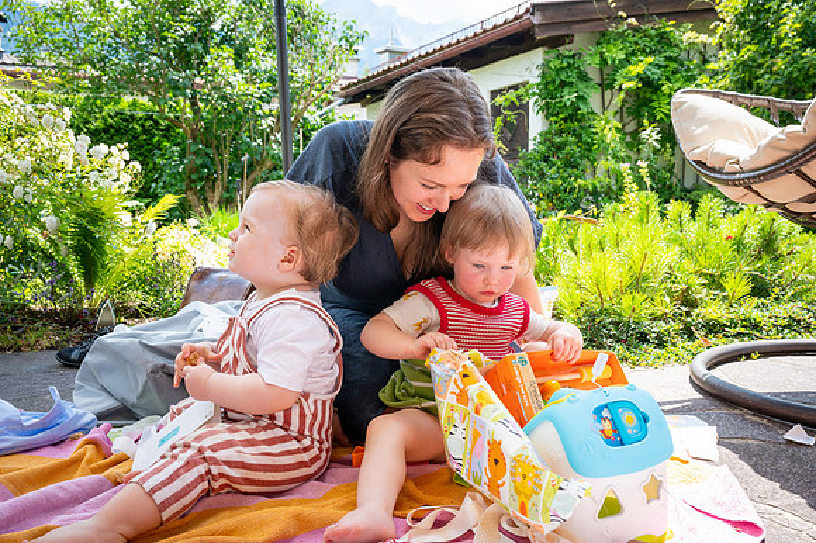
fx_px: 714
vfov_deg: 41.7
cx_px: 408
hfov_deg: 59.5
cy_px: 272
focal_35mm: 32
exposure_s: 1/250
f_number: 8
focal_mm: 31.5
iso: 250
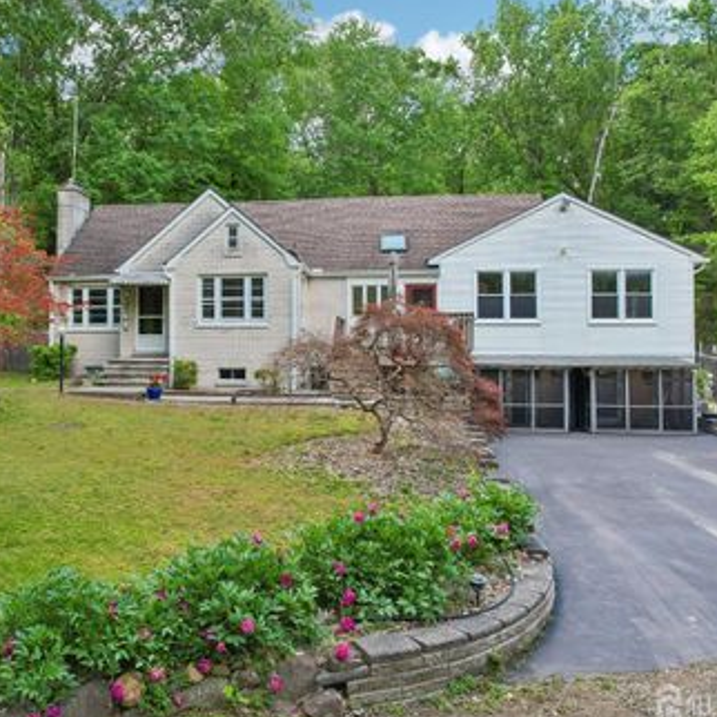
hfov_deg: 55.2
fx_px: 680
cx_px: 283
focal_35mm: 29
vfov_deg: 55.6
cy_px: 366
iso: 100
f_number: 2.8
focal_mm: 8.4
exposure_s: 1/180
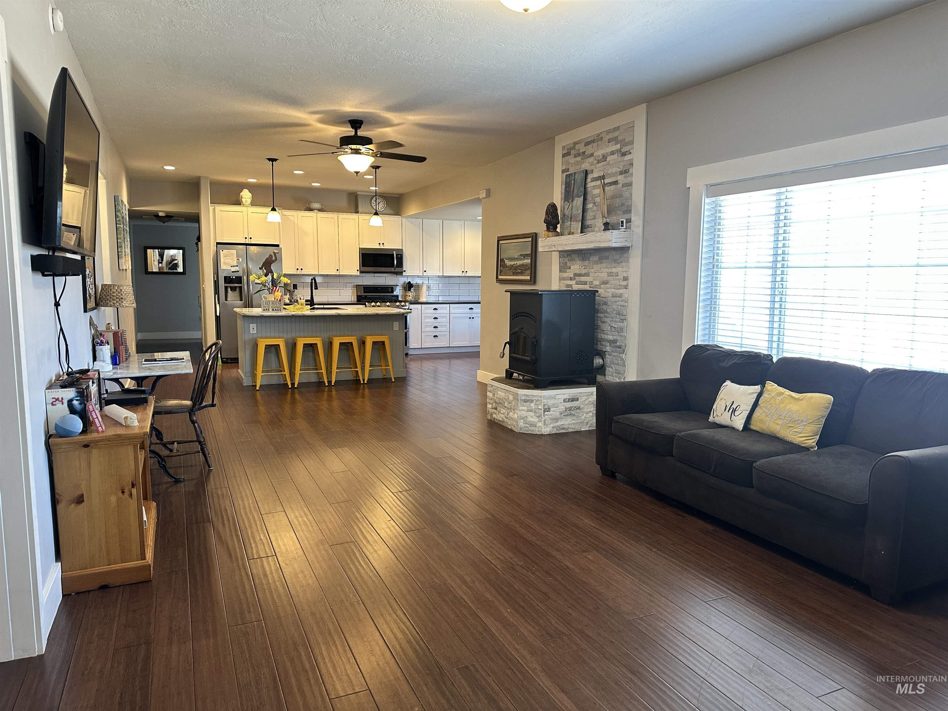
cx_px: 474
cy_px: 356
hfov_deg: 71.6
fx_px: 657
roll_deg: -0.5
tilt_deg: -6.4
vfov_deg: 56.8
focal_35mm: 24
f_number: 1.78
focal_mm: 6.86
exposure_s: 1/60
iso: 160
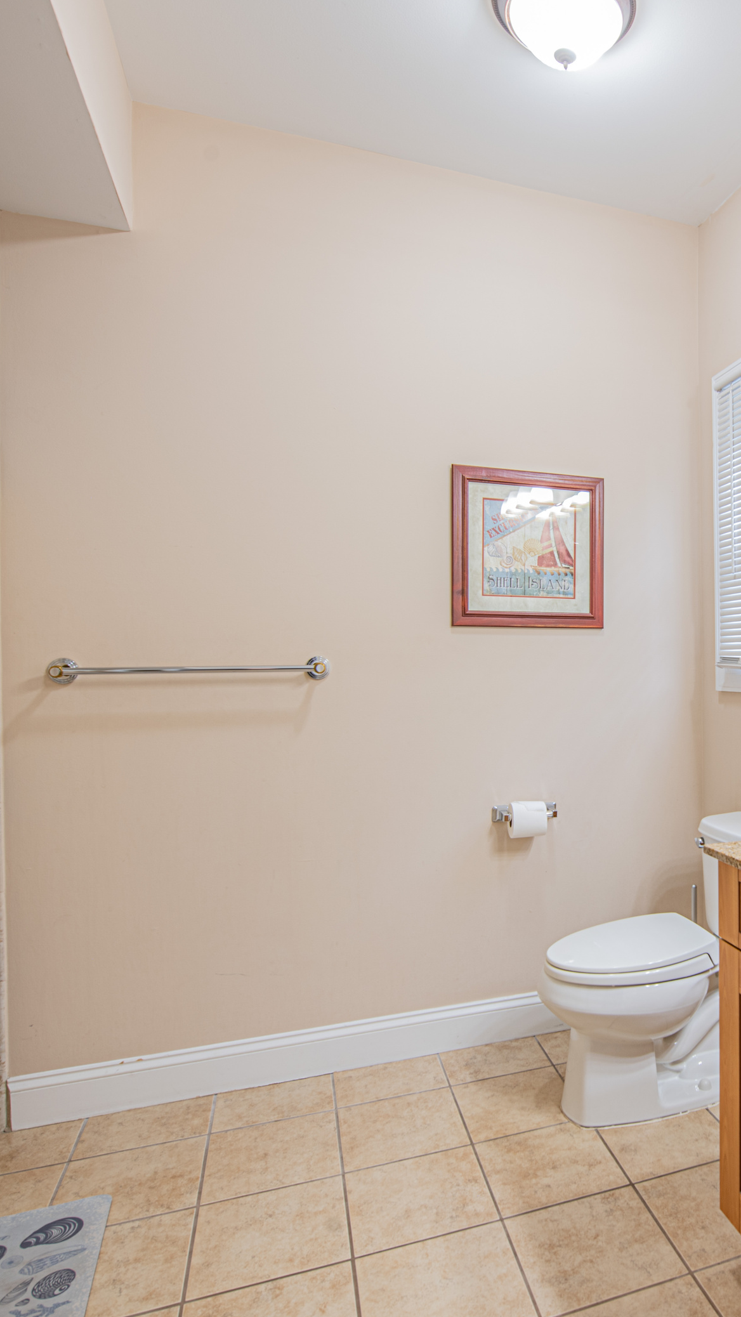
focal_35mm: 23
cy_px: 676
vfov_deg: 78.7
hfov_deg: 45.6
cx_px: 643
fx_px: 803
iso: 64
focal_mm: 14
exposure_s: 1.3
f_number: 9
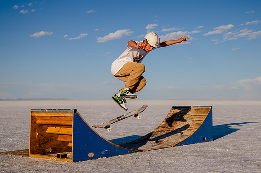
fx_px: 409
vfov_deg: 23.9
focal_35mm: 56
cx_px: 142
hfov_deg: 35.4
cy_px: 69
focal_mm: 44
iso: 200
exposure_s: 1/5000
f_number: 4
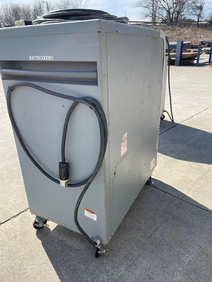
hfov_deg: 53.1
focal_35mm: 26
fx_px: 212
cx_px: 106
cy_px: 141
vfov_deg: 67.3
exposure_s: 1/2174
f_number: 1.6
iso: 50
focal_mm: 4.2
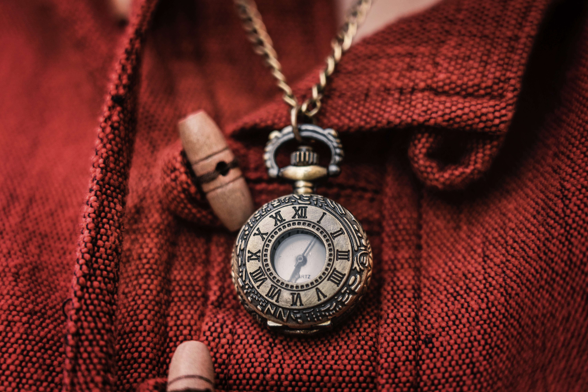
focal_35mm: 105
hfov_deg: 19.5
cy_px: 196
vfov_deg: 13.0
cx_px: 294
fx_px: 1715
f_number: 4
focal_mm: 105
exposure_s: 1/125
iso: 320
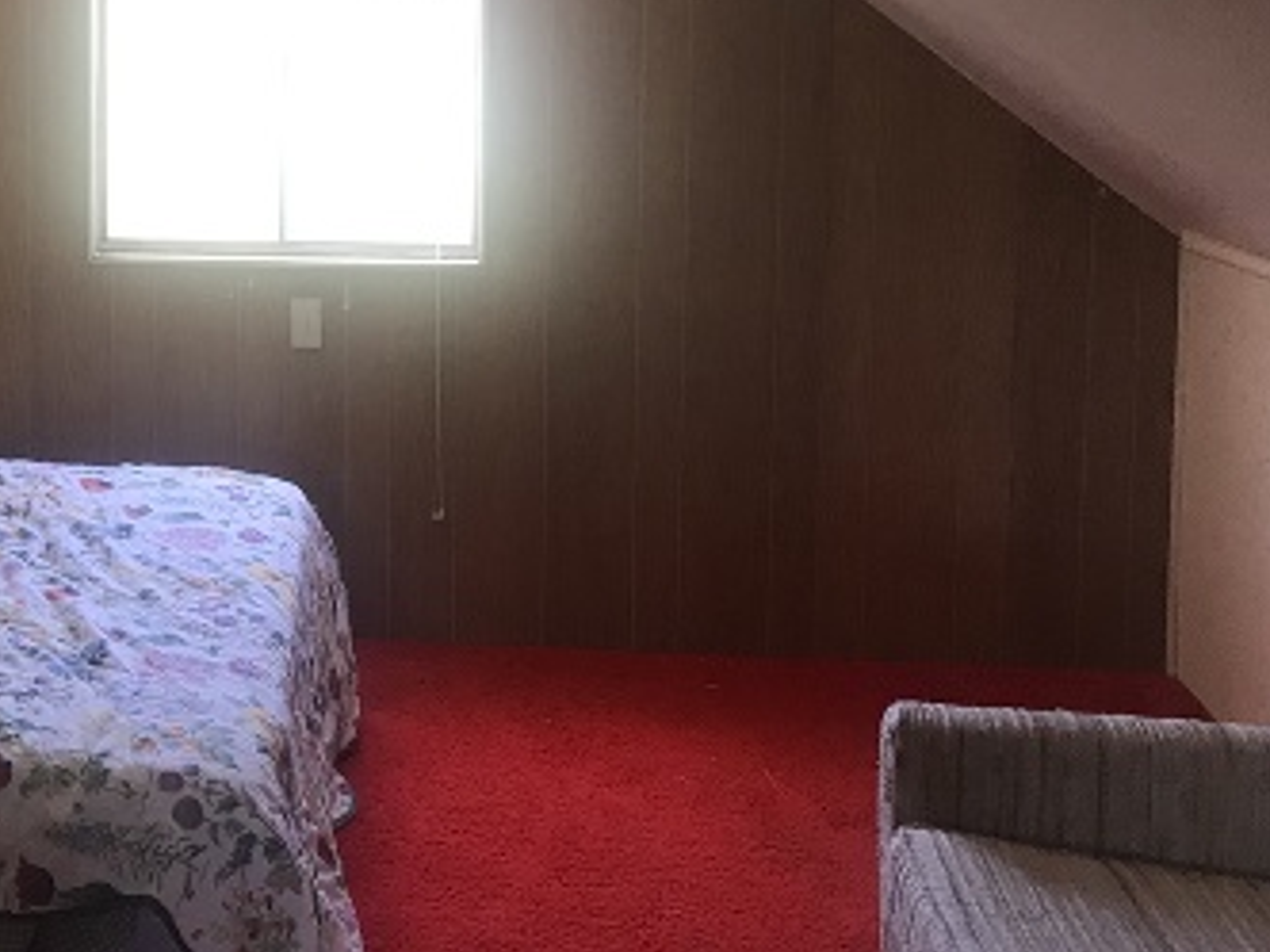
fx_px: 1981
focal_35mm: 54
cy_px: 218
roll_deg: +0.7
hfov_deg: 34.0
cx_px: 172
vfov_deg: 26.6
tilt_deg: -6.9
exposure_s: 1/30
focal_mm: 3.99
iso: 32
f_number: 1.8
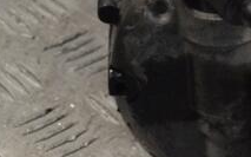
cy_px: 6
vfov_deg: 6.3
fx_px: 1416
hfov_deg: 10.1
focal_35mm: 207
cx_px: 246
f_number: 9
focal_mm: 48
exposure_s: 1/320
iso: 3200
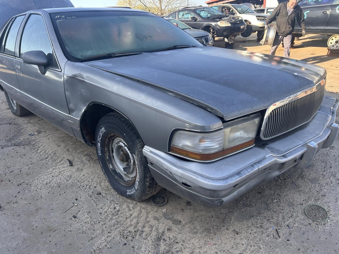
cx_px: 170
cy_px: 127
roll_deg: +3.5
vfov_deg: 53.1
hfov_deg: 67.3
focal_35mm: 26
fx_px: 255
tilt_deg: -21.5
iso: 50
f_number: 1.5
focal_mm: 5.7
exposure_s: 1/604
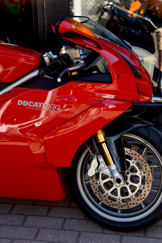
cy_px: 122
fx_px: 418
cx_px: 81
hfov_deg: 21.9
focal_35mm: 62
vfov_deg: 32.4
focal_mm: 62
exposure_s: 1/100
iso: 100
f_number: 5
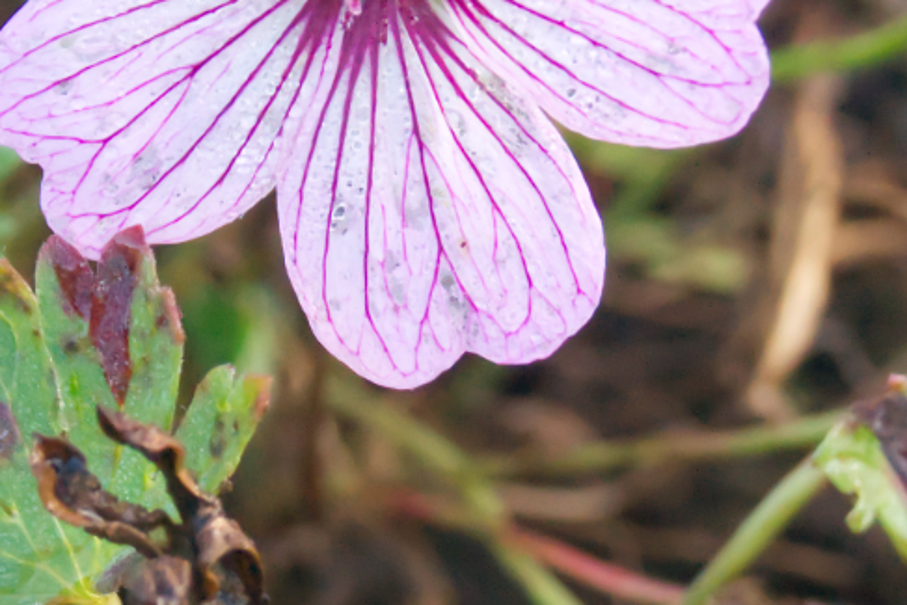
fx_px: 5122
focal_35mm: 203
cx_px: 203
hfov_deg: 10.1
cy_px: 82
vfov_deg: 6.8
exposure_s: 1/200
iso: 2500
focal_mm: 55
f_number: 10
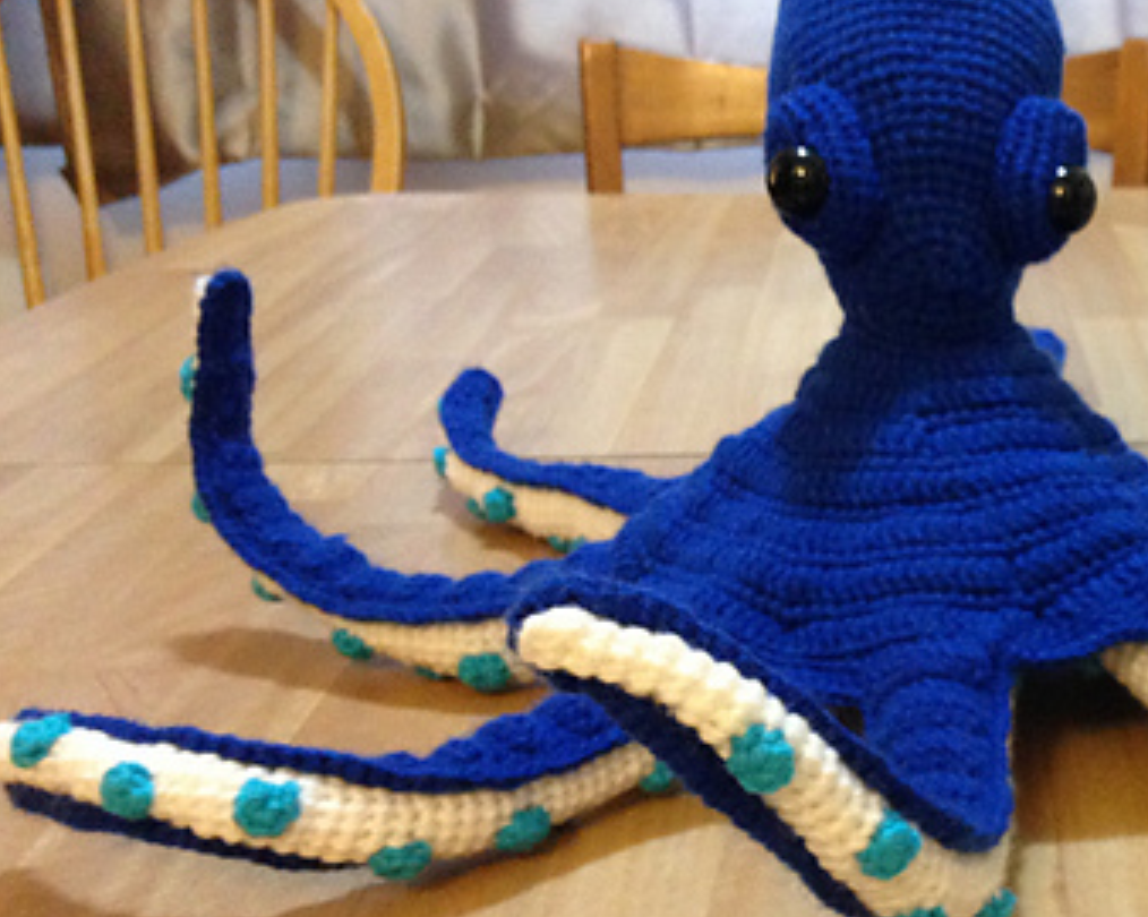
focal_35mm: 61
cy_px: 469
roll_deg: +0.3
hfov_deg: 29.6
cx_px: 1046
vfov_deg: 25.0
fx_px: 2071
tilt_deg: -15.9
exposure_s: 1/15
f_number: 2.4
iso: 320
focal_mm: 4.12
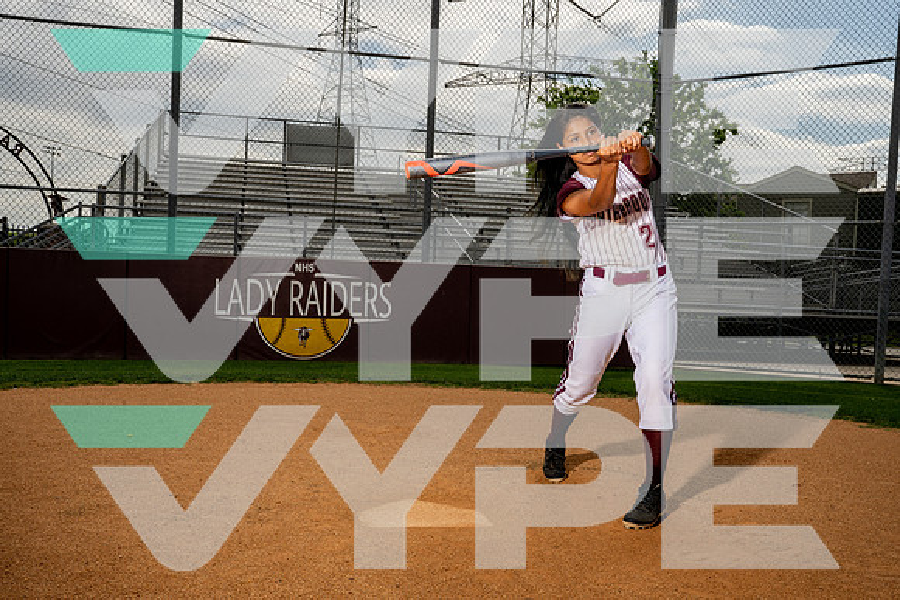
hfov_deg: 53.1
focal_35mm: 36
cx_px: 450
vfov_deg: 36.9
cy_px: 300
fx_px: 900
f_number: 16
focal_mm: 36
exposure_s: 1/250
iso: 100
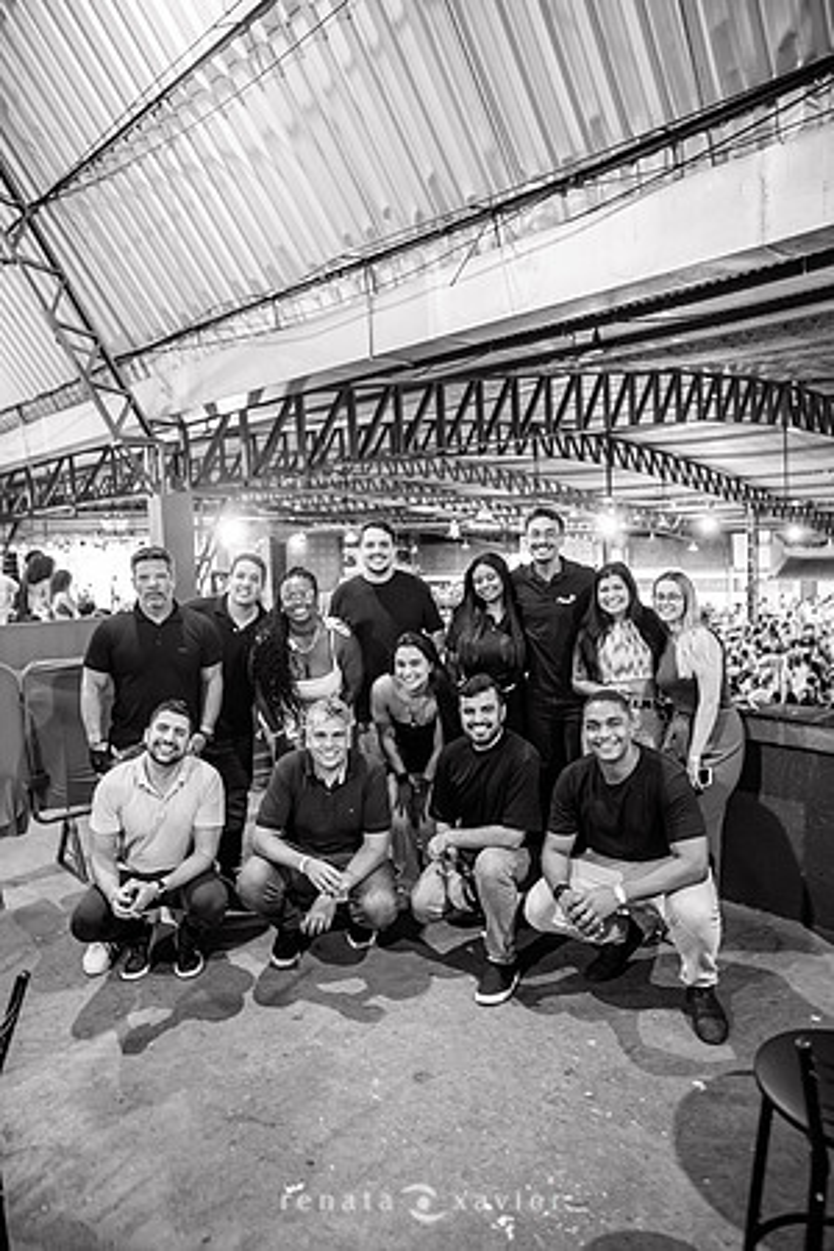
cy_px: 626
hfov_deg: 53.1
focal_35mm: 24
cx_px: 417
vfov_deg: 73.7
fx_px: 834
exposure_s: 1/50
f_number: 2
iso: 1600
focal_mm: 24
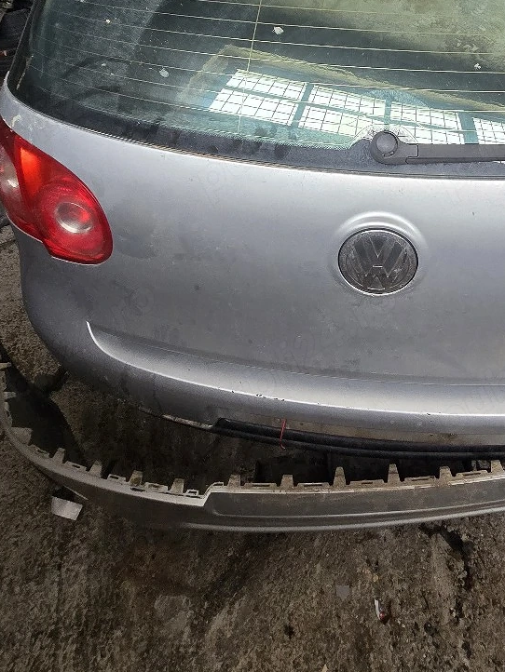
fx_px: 467
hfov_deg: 55.0
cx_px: 358
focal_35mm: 24
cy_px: 155
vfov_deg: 66.4
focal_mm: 2.2
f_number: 2.2
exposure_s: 1/101
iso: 320
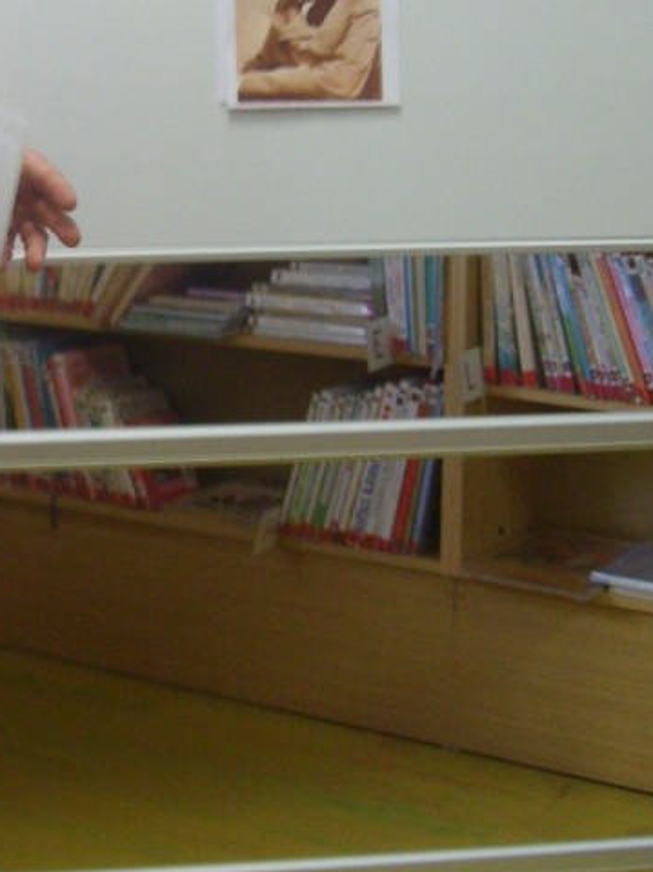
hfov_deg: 18.7
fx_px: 1963
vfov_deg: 24.9
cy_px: 301
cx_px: 135
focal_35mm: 78
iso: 140
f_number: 2.8
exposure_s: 1/10
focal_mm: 5.8
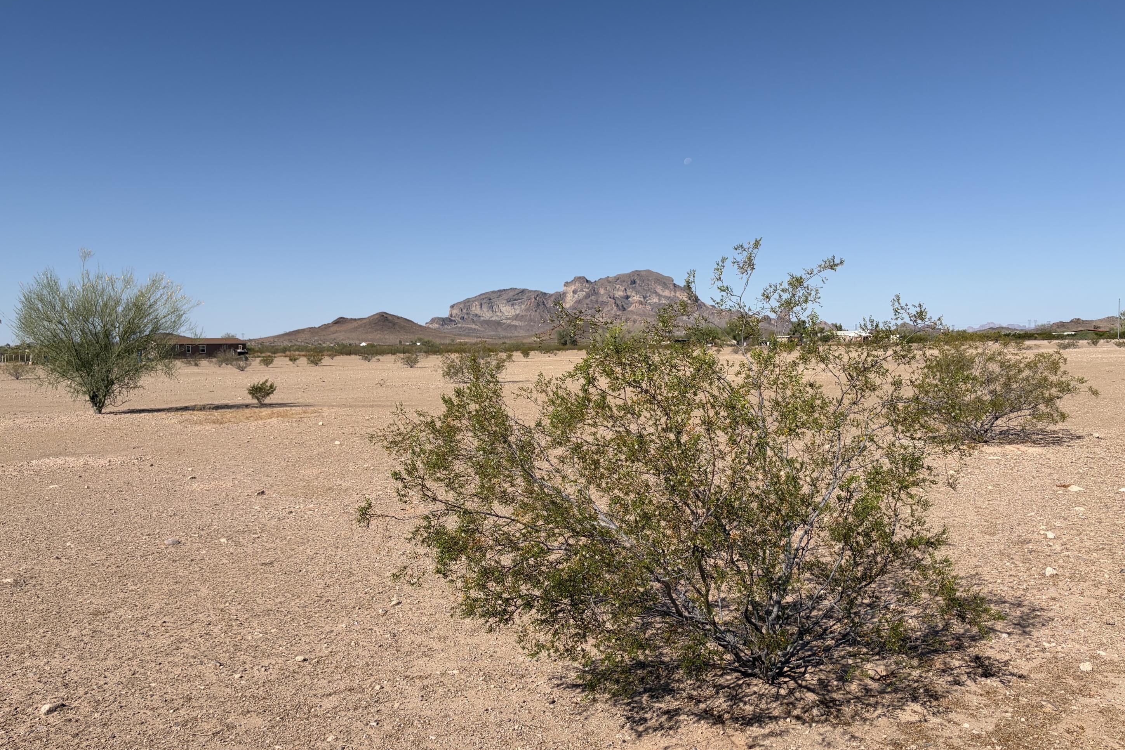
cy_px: 382
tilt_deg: -2.7
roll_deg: +1.1
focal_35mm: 28
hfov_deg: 65.5
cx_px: 576
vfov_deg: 46.4
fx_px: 875
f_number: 1.6
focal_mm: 5.96
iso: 50
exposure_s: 1/6329
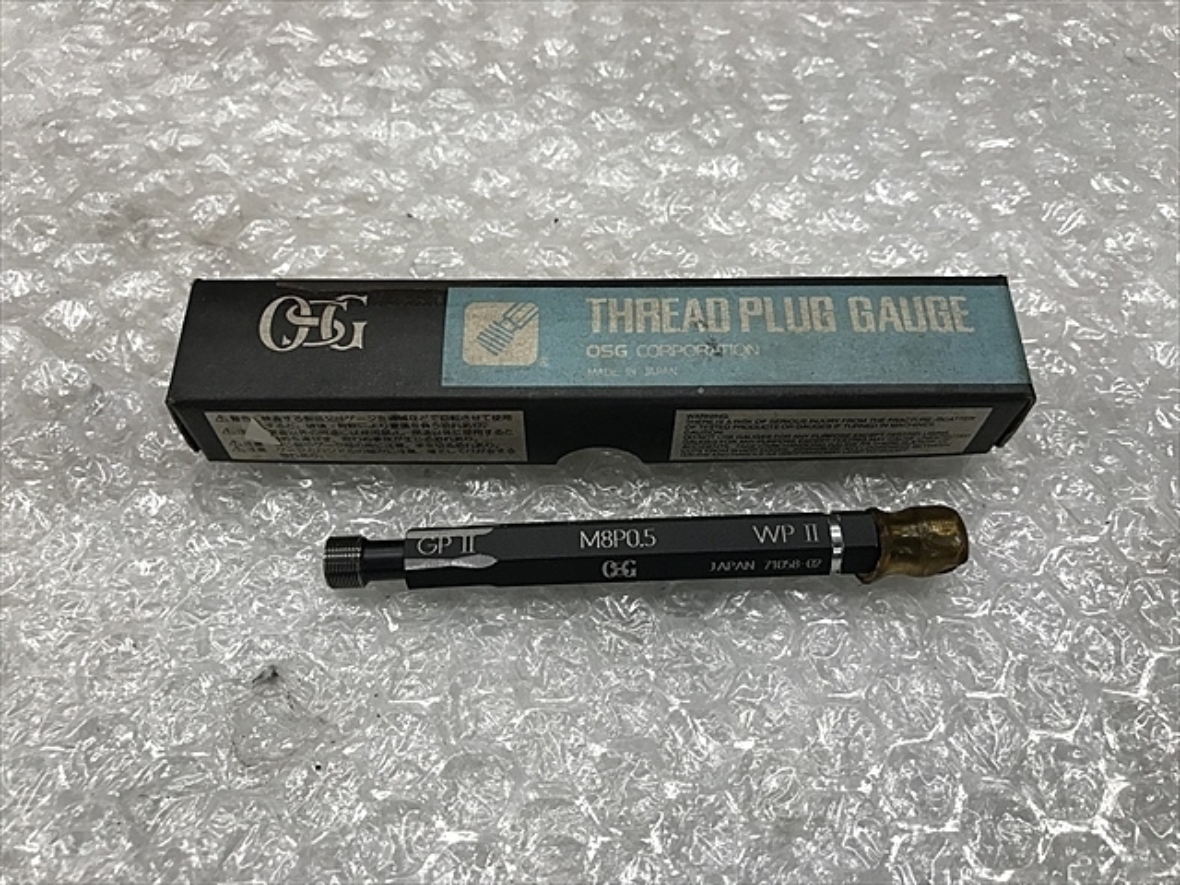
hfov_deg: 63.4
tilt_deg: -63.8
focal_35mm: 28
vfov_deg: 49.7
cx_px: 590
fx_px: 954
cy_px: 442
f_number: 1.8
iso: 25
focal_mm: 3.99
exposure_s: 1/30
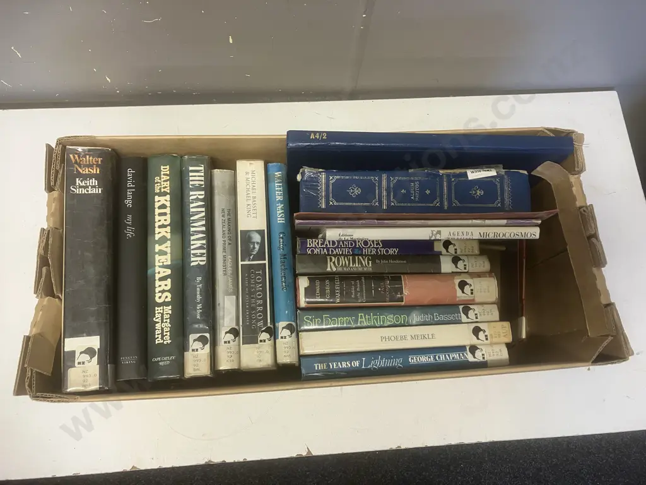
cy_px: 242
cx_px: 323
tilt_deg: -71.2
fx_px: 523
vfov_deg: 49.7
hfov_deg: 63.4
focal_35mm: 28
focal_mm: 3.99
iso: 80
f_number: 1.8
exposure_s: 1/50
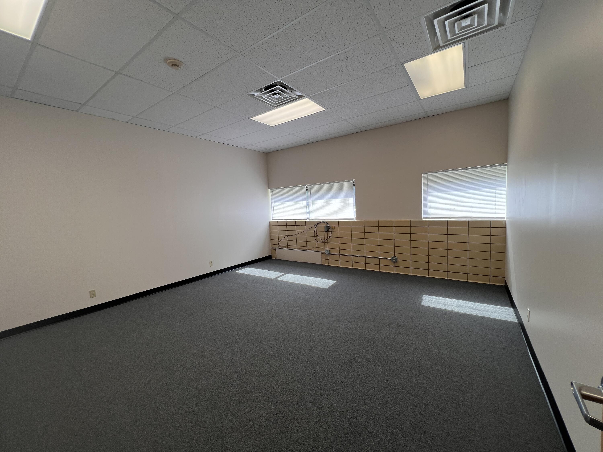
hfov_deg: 106.2
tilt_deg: -3.5
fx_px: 226
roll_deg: +2.4
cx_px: 302
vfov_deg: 89.9
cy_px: 226
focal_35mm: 13
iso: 40
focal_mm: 1.57
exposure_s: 1/120
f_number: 1.8
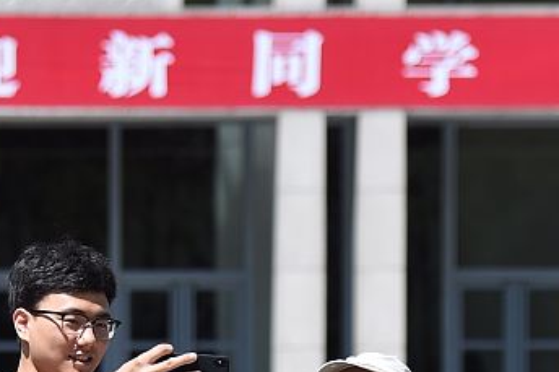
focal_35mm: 300
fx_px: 4656
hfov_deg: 6.8
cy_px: 615
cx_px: -37
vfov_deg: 4.5
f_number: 2.8
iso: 500
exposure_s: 1/8000
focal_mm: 86
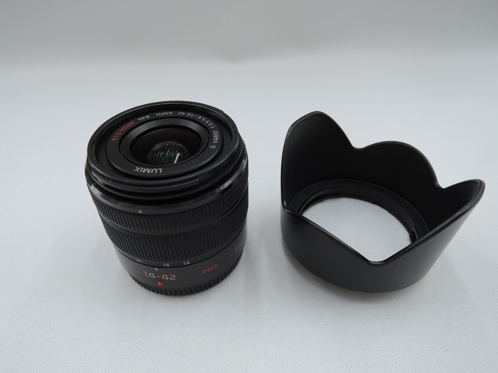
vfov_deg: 56.8
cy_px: 186
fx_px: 345
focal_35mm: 24
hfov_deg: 71.6
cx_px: 249
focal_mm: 5.1
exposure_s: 1/40
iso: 80
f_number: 2.8
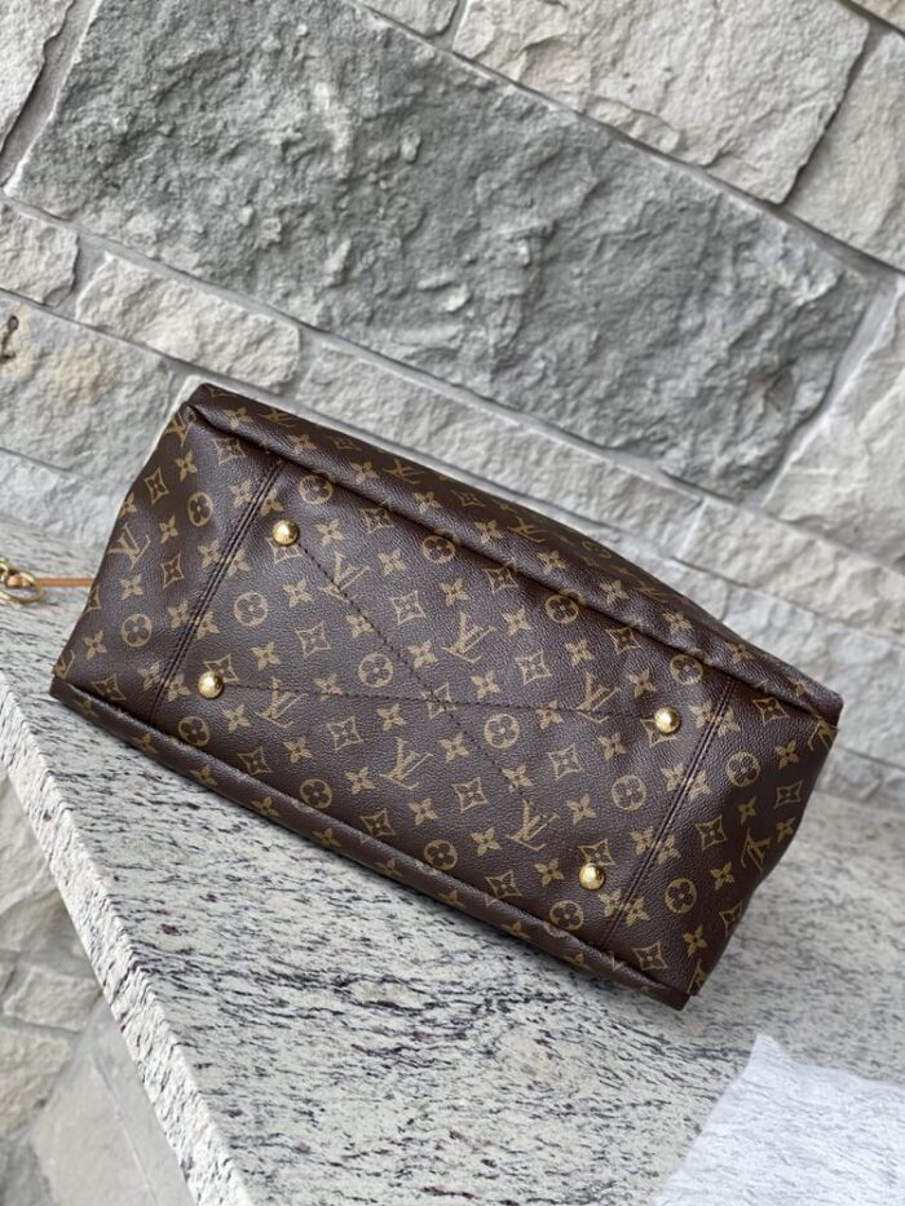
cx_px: 452
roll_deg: -28.1
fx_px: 2230
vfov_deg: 30.3
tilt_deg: -13.8
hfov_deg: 22.9
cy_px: 603
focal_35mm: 64
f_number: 2.2
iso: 80
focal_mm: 7.5
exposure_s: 1/121
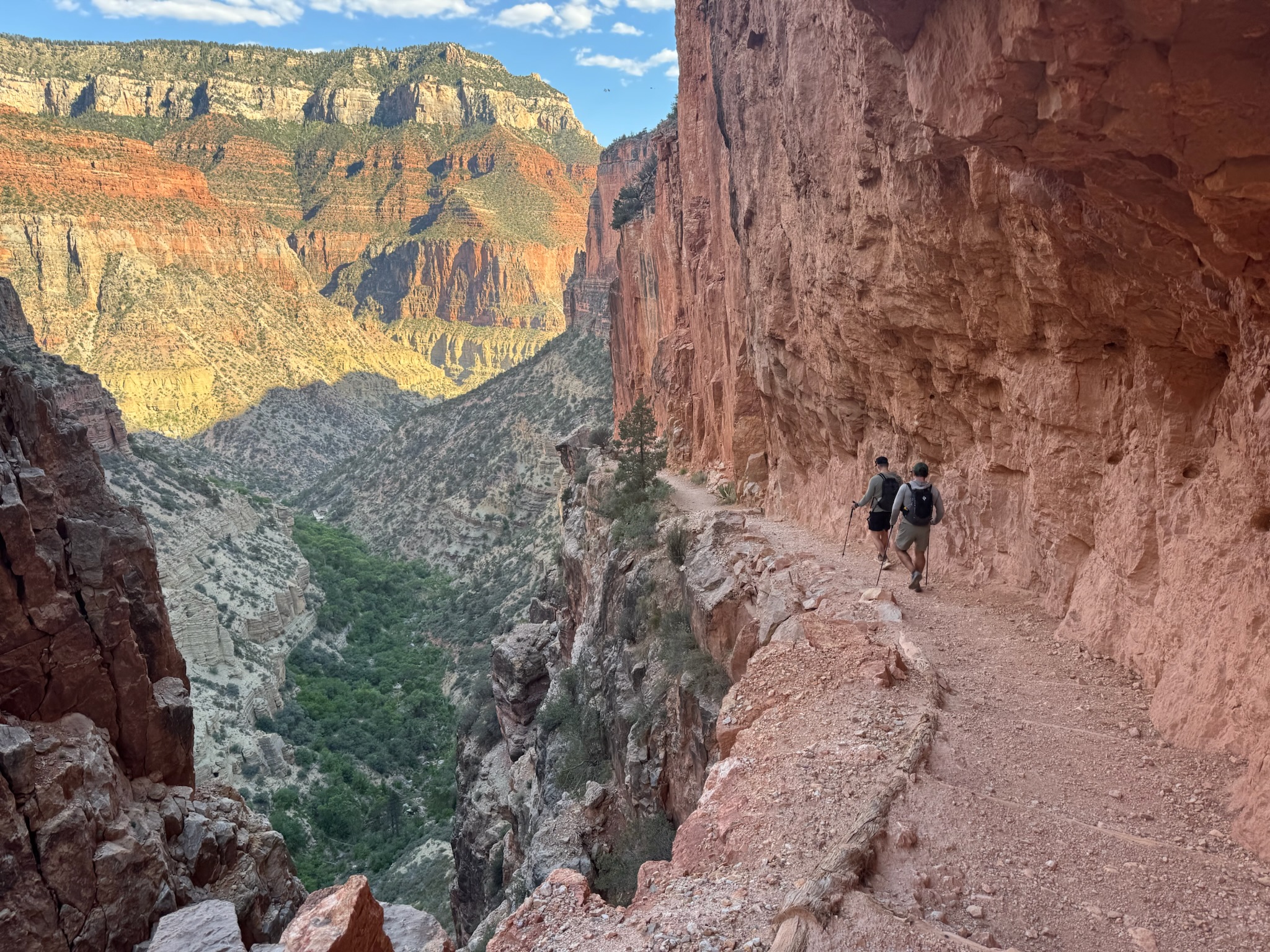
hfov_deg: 71.6
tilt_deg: -14.7
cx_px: 635
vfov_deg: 56.8
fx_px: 881
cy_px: 476
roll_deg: +1.5
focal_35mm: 24
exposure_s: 1/593
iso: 80
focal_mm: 6.76
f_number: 1.78
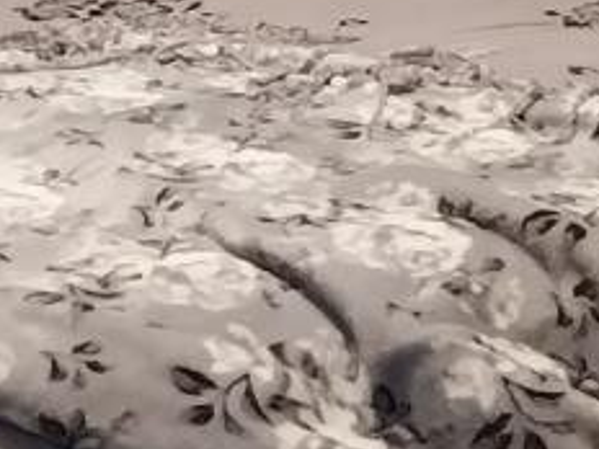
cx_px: 323
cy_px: -321
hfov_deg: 11.8
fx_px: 2907
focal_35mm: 168
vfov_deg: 8.5
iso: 320
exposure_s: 1/24
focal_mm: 4
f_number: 1.8
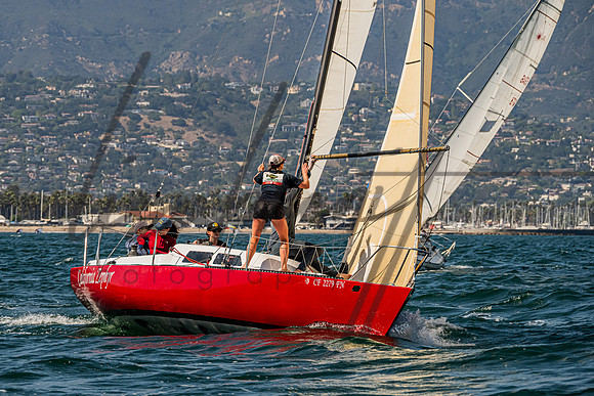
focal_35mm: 230
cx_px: 226
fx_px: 3802
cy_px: 196
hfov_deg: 8.9
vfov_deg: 6.0
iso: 500
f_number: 8
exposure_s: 1/2500
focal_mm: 170
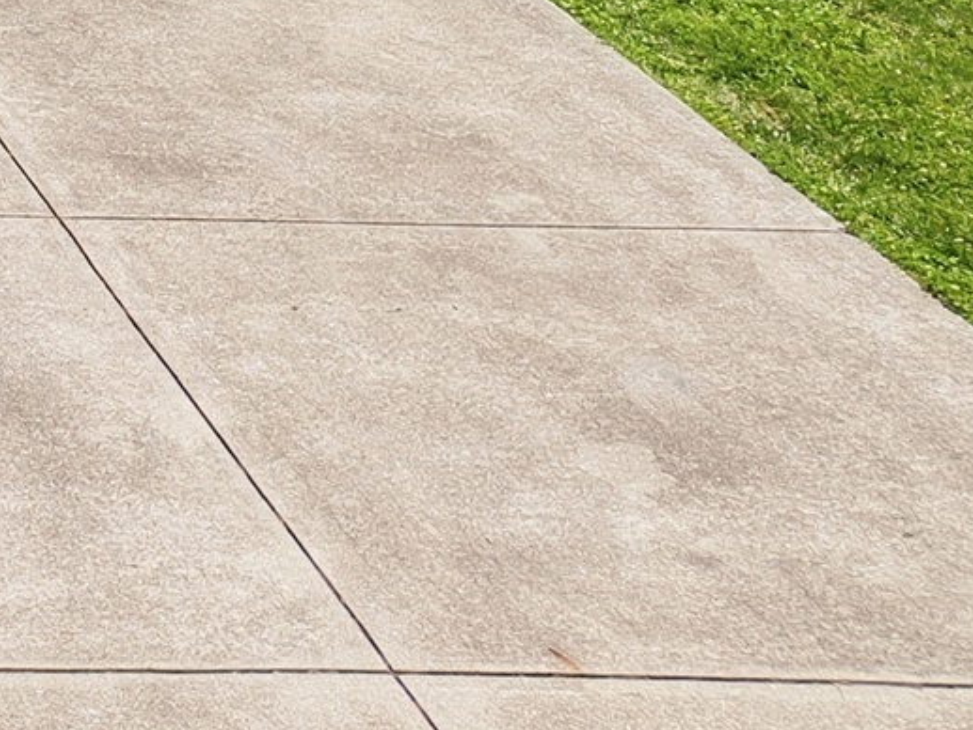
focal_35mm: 116
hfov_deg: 14.2
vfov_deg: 11.1
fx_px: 3261
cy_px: -921
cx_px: -964
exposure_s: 1/6000
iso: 260
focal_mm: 8.7
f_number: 1.8
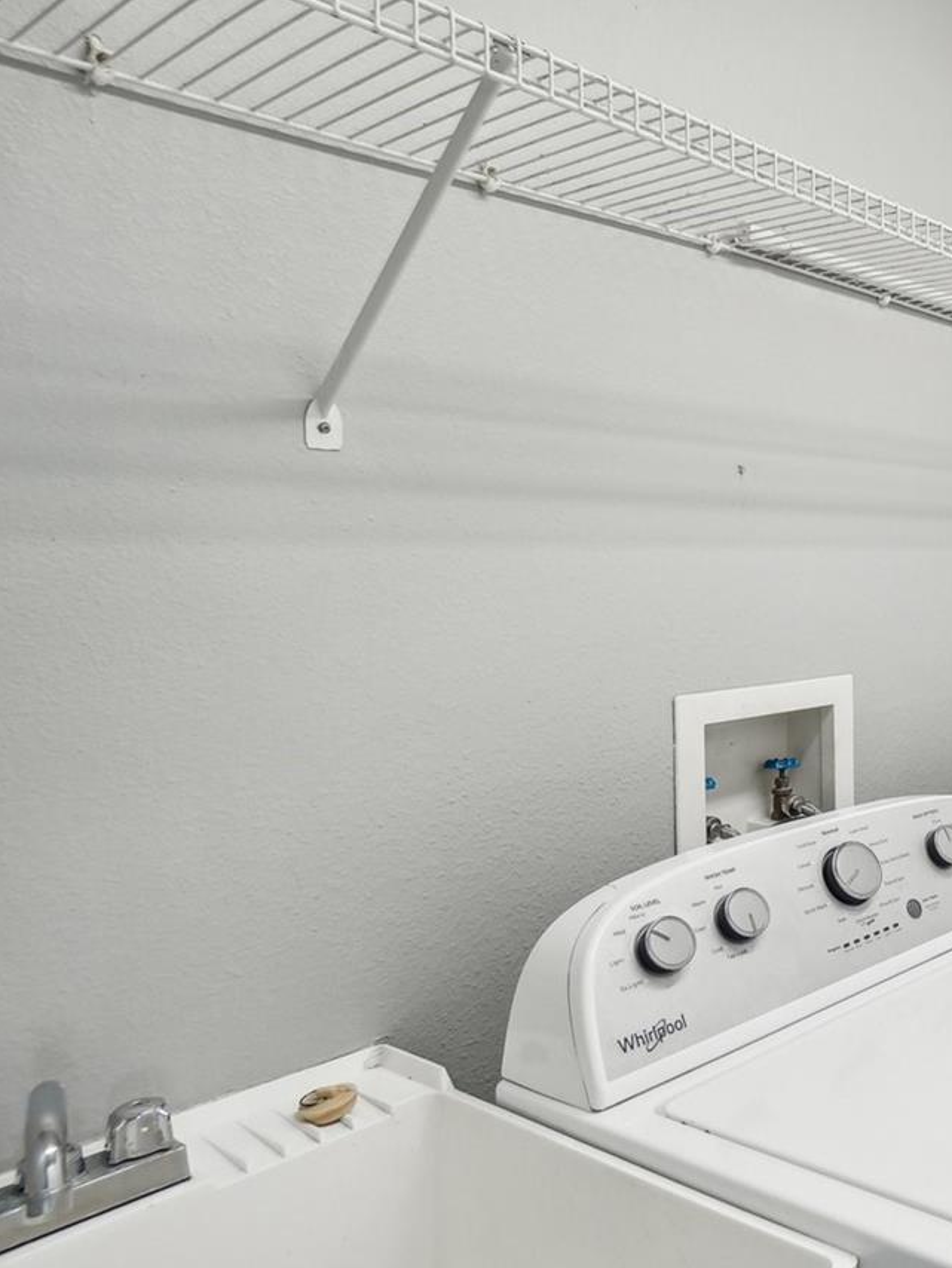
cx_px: 1160
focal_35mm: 27
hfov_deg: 37.7
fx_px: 990
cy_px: 613
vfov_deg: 65.3
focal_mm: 10
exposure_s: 1/125
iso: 400
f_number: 4.5
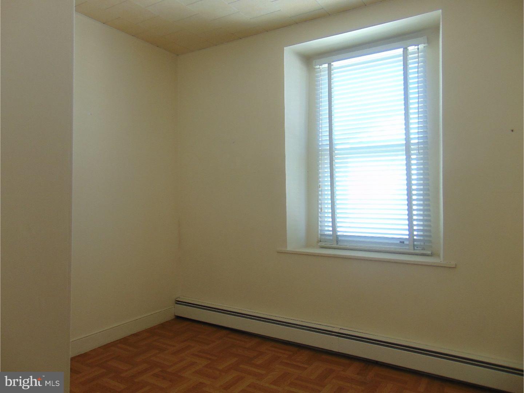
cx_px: 262
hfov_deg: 69.4
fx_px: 378
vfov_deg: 54.9
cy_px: 196
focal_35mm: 25
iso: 80
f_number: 3
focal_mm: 4.5
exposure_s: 1/40
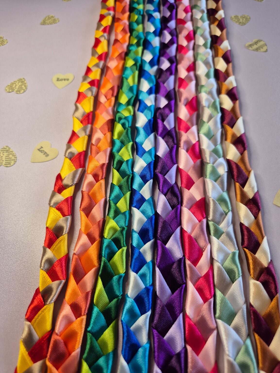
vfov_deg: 73.9
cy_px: 186
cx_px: 140
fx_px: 248
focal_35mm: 23
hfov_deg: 58.9
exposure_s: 1/100
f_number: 1.8
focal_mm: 5.4
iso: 32
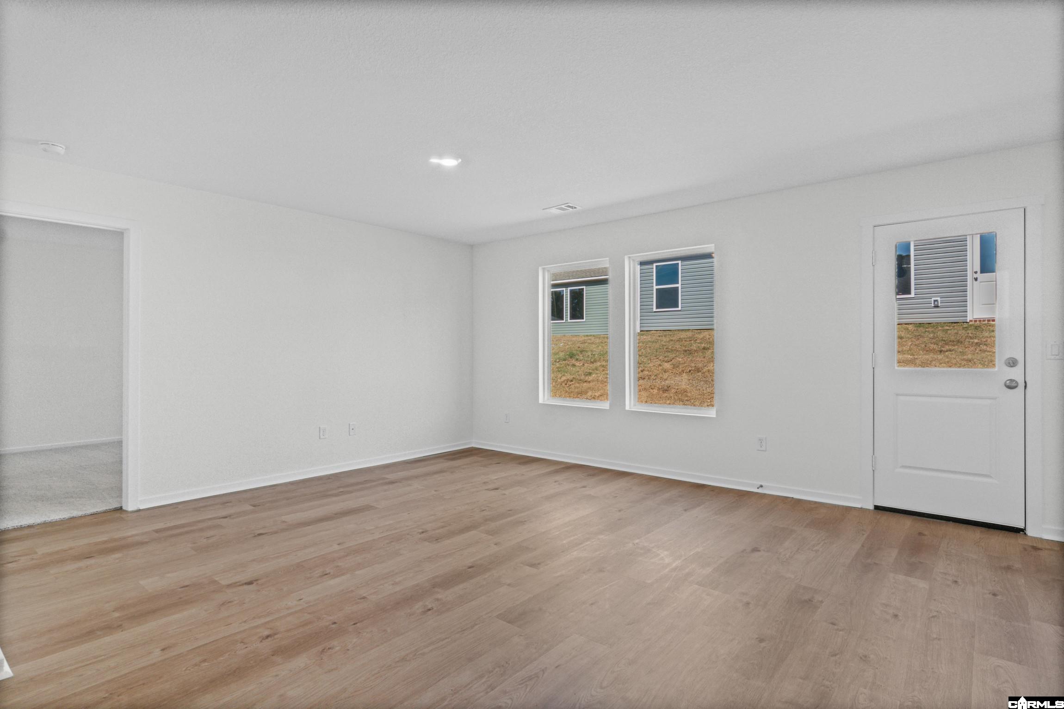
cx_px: 532
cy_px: 354
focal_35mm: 18
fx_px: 532
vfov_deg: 67.4
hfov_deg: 90.0
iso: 250
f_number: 9
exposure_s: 1/10
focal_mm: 12
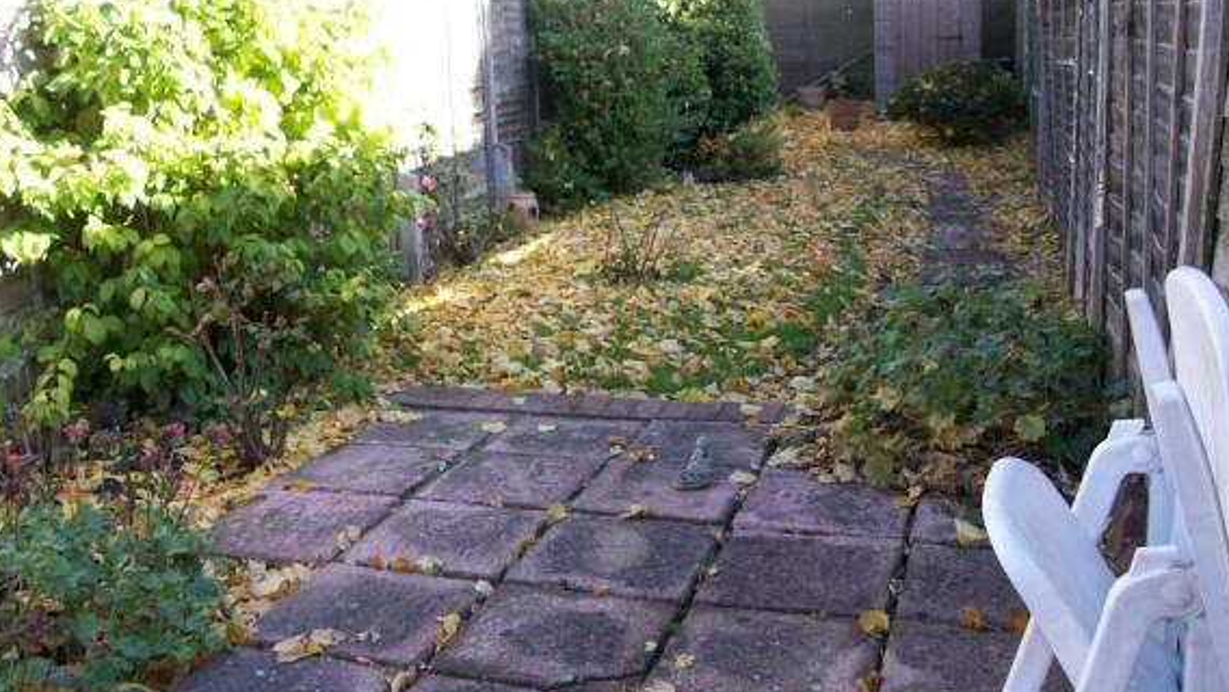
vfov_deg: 31.2
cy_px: 287
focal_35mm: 38
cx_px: 618
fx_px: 1239
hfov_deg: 52.8
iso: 64
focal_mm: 5.7
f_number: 2.8
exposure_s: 1/82.4
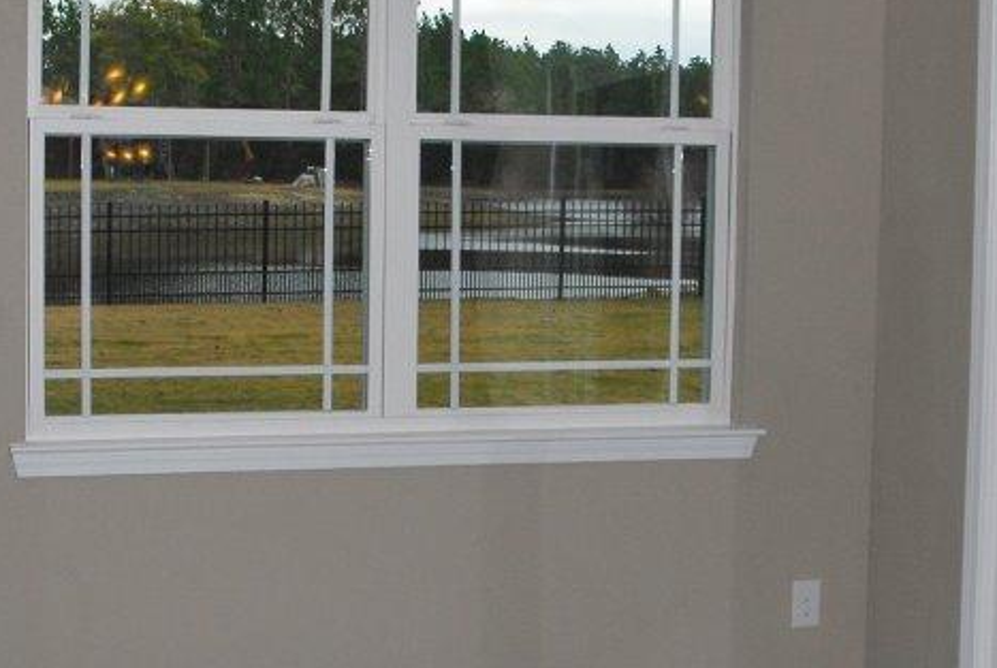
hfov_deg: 27.3
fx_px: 2053
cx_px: 538
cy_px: 321
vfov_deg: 18.5
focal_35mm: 74
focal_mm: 18
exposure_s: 1/250
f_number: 5.6
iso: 250
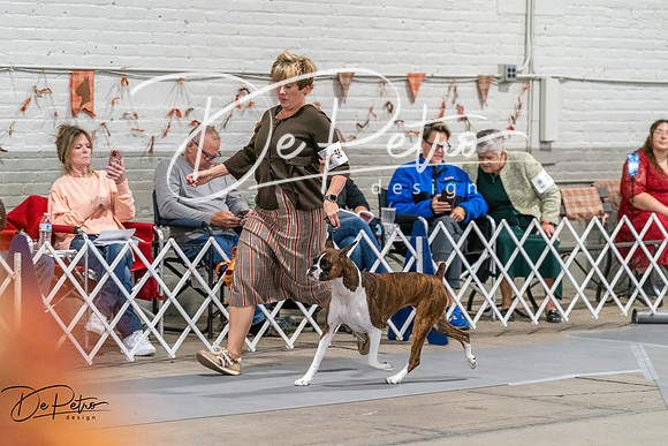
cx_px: 334
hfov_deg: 14.3
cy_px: 223
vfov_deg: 9.6
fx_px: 2654
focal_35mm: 143
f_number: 3.5
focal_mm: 143
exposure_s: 1/250
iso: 6400
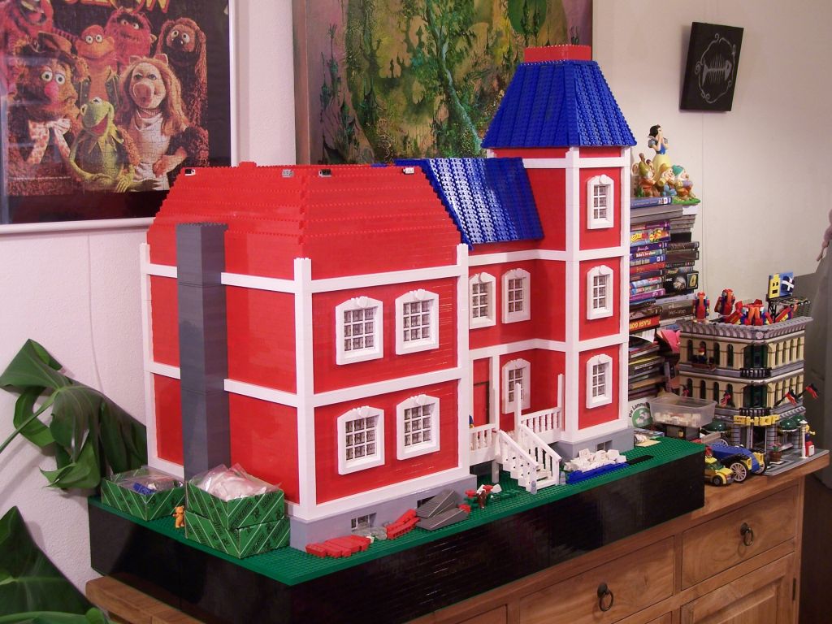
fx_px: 1226
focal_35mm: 51
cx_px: 416
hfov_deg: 37.5
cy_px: 312
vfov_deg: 28.6
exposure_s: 1/2
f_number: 3
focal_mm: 8.5
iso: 80
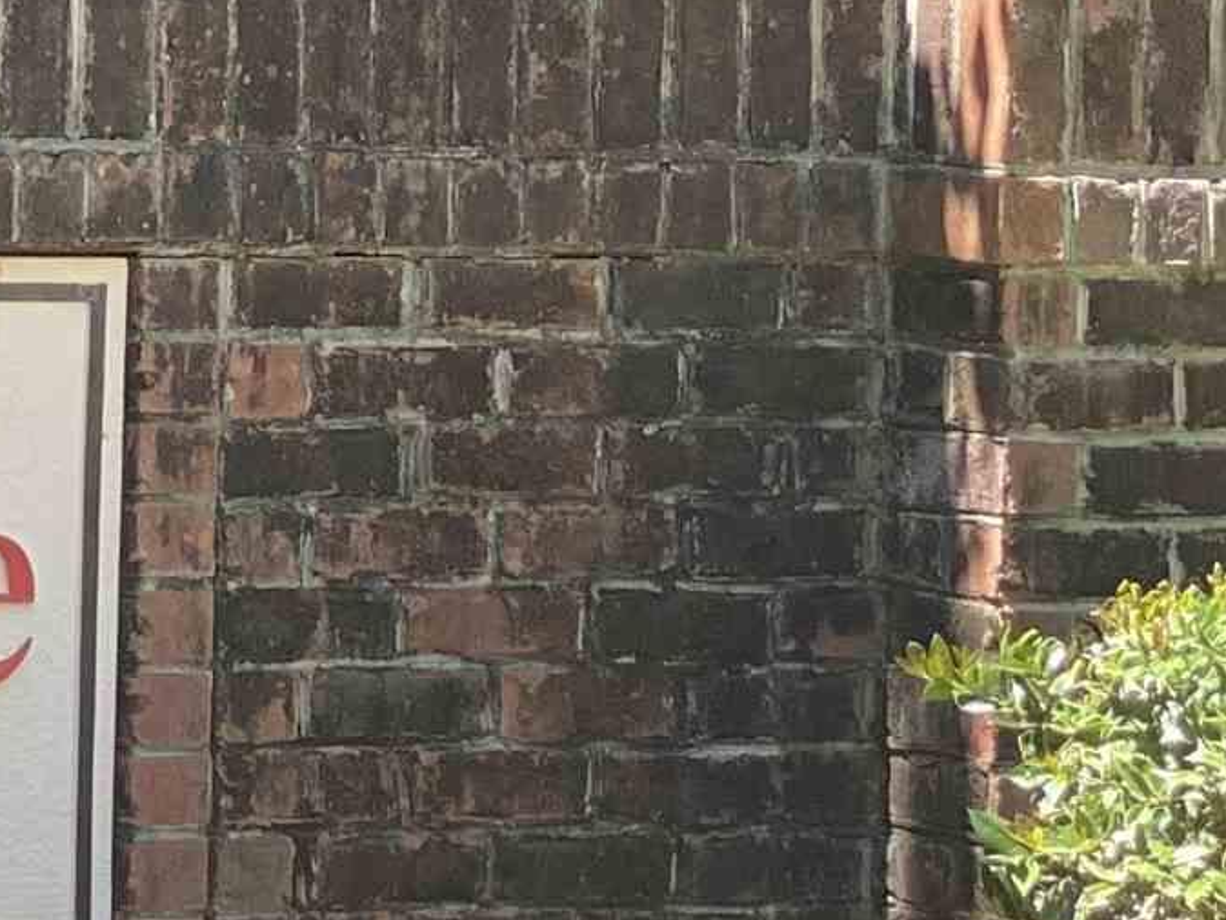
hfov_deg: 8.1
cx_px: -835
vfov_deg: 6.2
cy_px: -224
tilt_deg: +0.1
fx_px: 8397
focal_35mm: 237
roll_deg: -2.2
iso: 40
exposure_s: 1/122
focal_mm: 6
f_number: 2
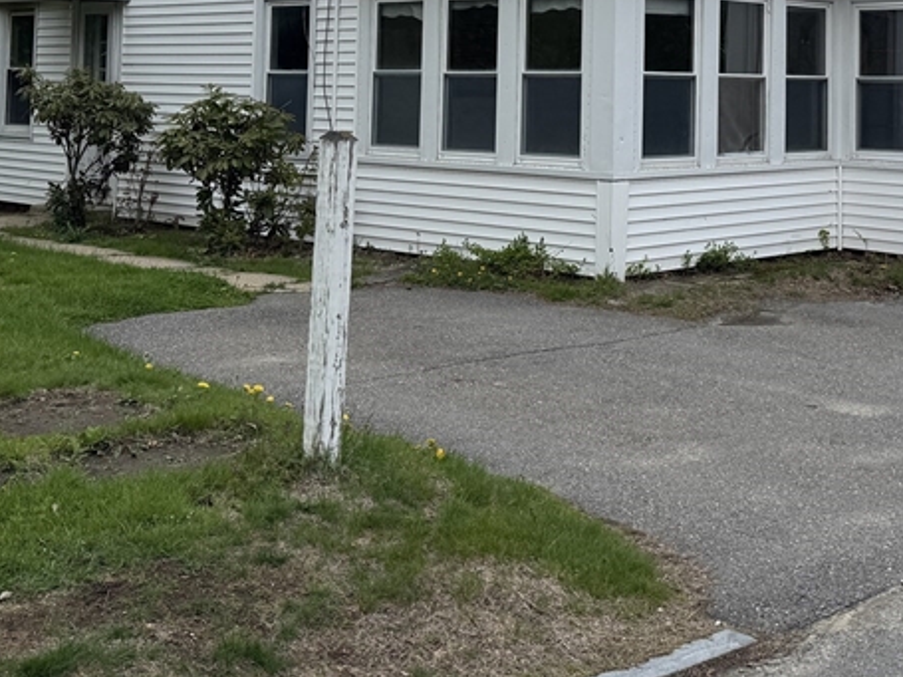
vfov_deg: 25.7
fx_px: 1408
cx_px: 671
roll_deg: -0.9
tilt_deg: +2.6
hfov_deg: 34.8
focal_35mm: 54
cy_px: 2
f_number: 1.78
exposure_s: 1/6410
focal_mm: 6.76
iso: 80
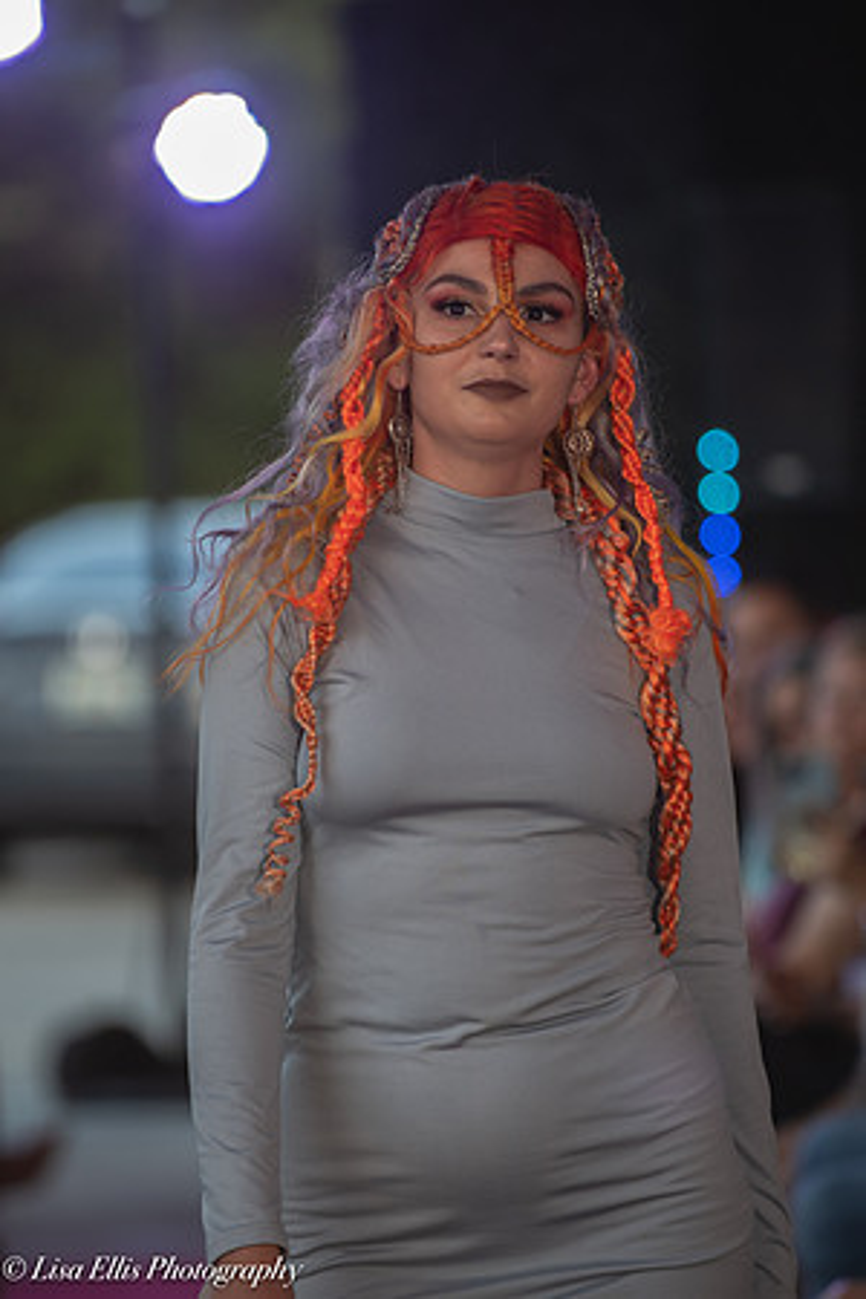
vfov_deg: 8.6
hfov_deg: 5.7
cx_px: 433
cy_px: 650
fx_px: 8659
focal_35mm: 240
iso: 400
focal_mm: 200
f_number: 4.5
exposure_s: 1/250
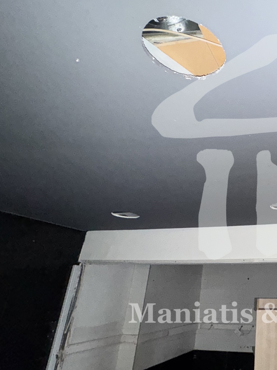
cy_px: 179
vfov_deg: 65.3
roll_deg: +0.2
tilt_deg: +21.3
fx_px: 288
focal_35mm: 27
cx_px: 283
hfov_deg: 43.3
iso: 320
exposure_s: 1/30
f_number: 2.2
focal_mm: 2.22
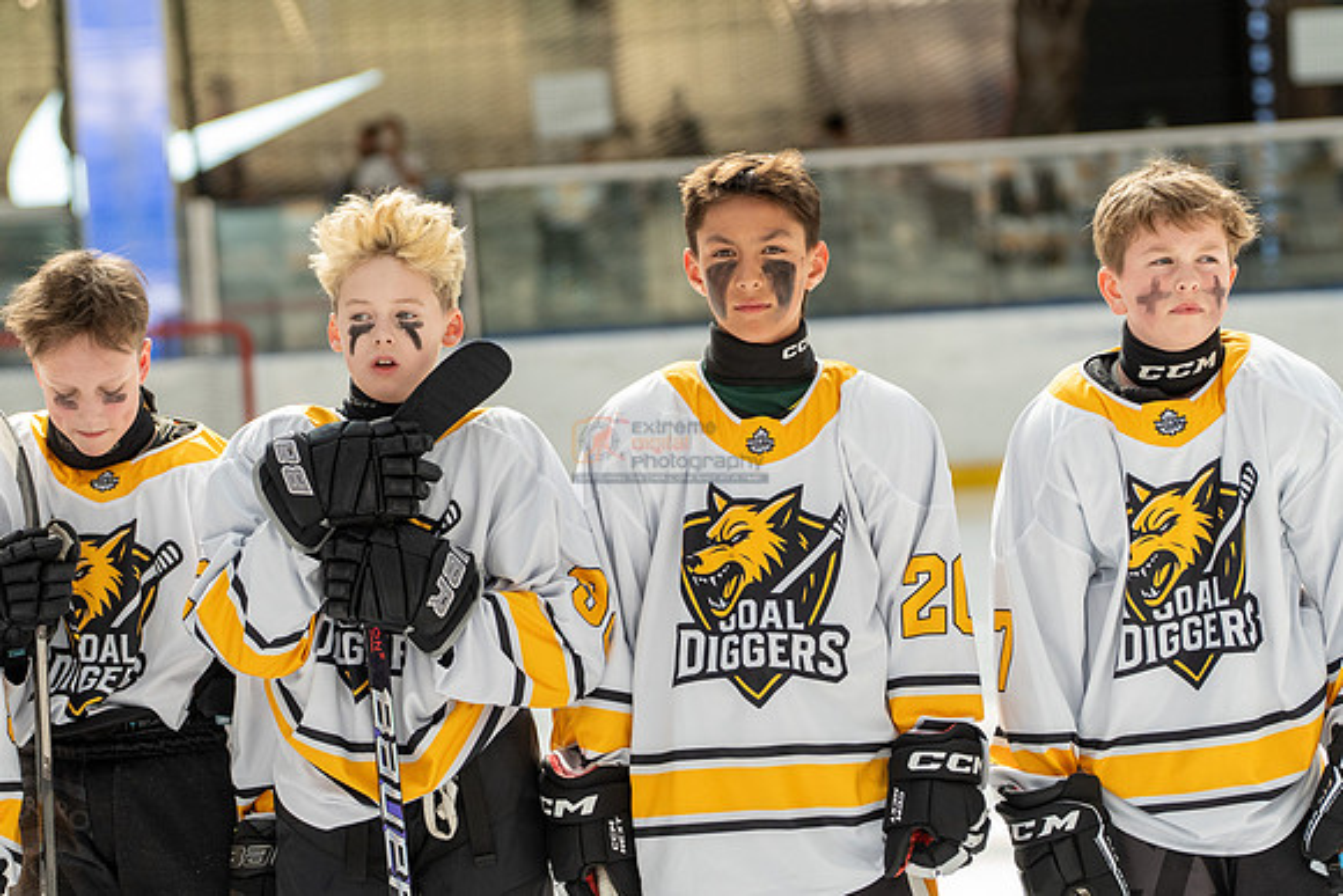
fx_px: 4813
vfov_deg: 10.6
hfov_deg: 15.9
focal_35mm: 129
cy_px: 448
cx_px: 672
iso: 1000
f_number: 2.8
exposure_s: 1/1600
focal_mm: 86
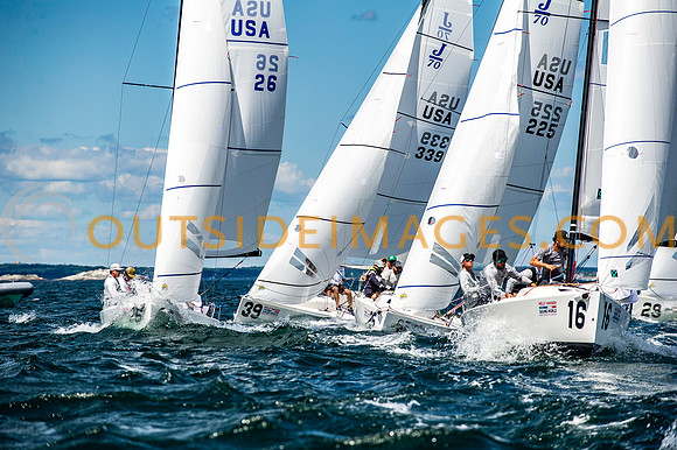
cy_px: 225
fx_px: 3759
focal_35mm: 200
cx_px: 338
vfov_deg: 6.9
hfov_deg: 10.3
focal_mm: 200
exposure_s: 1/4000
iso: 500
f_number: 5.6
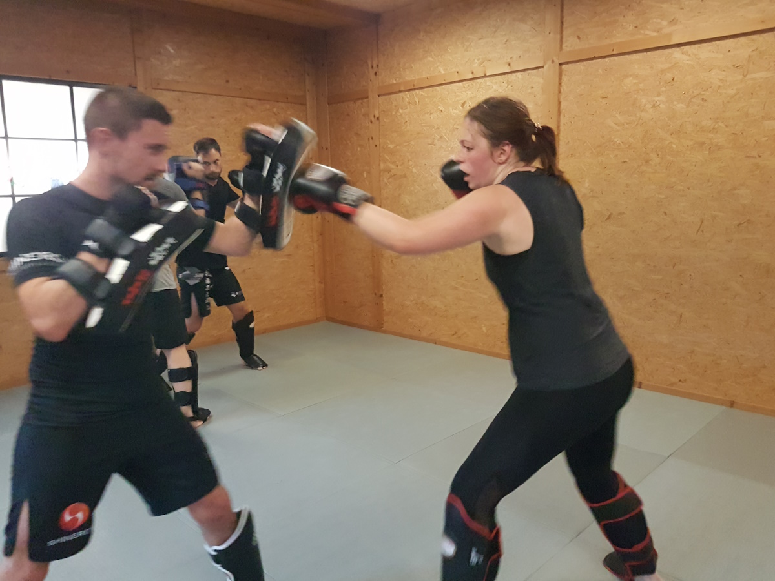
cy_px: 290
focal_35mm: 26
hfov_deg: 67.3
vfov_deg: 53.1
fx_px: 582
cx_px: 388
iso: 800
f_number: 1.7
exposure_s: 1/50
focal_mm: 4.2
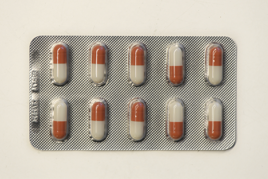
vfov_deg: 13.0
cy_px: 90
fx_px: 782
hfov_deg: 19.5
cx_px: 134
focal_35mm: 105
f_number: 6.3
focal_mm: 105
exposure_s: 1/100
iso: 1600
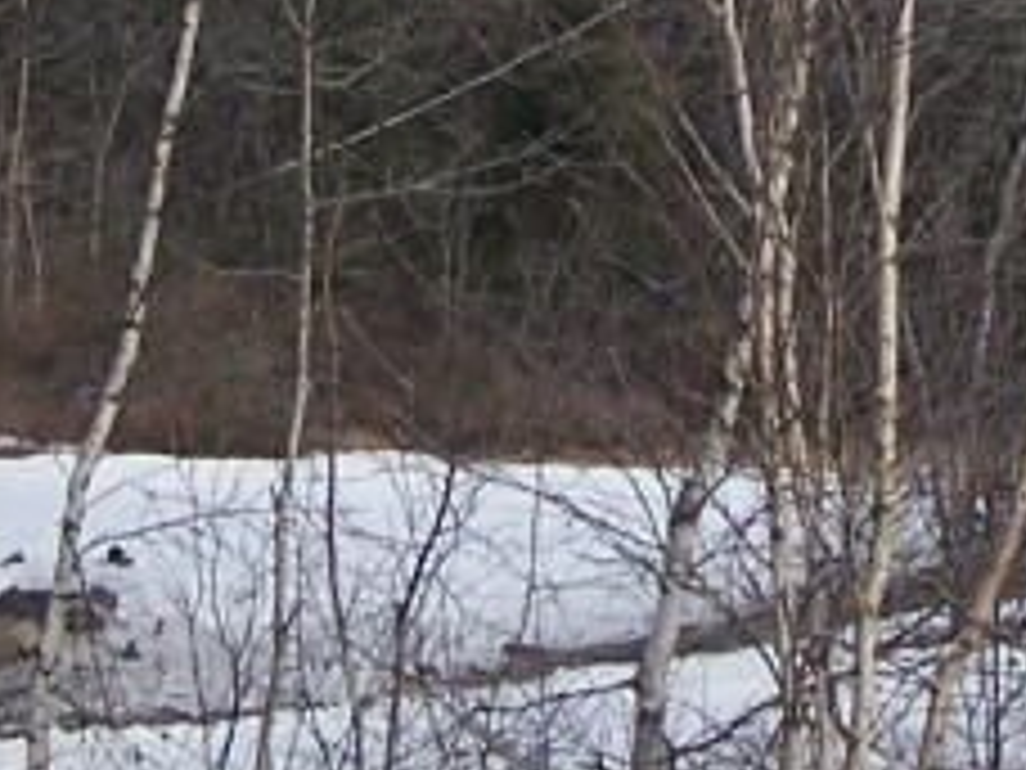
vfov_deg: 8.6
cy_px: -50
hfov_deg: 11.5
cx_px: 846
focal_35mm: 171
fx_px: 5068
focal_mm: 6.3
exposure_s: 1/500
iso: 80
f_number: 2.8
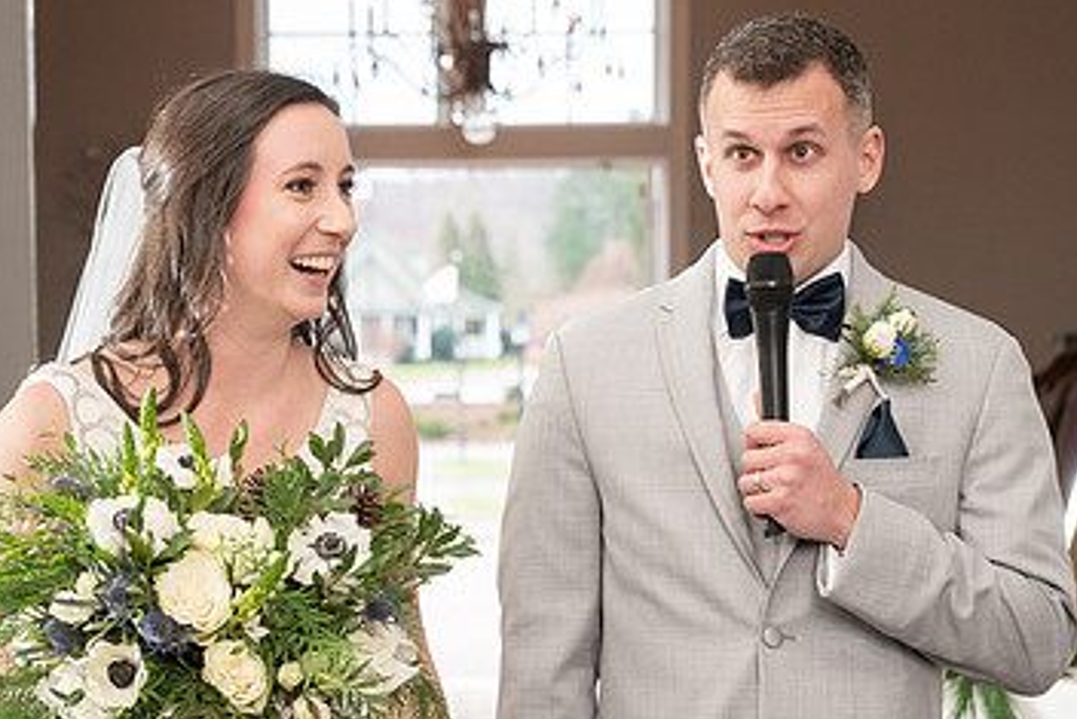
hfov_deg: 21.1
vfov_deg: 14.2
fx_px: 2873
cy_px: 565
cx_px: 349
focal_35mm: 96
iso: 2000
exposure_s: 1/200
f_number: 4
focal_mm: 49
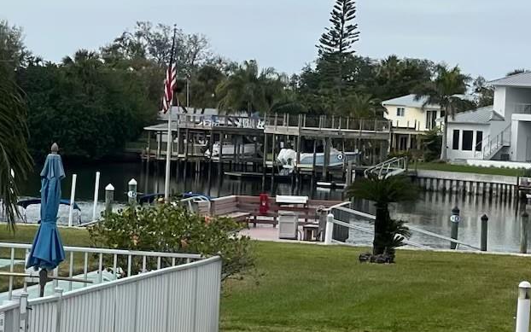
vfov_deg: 6.2
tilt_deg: +1.3
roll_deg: -3.4
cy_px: 46
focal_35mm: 210
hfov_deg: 10.0
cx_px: 287
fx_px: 3040
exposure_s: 1/889
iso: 32
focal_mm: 9
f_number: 2.8
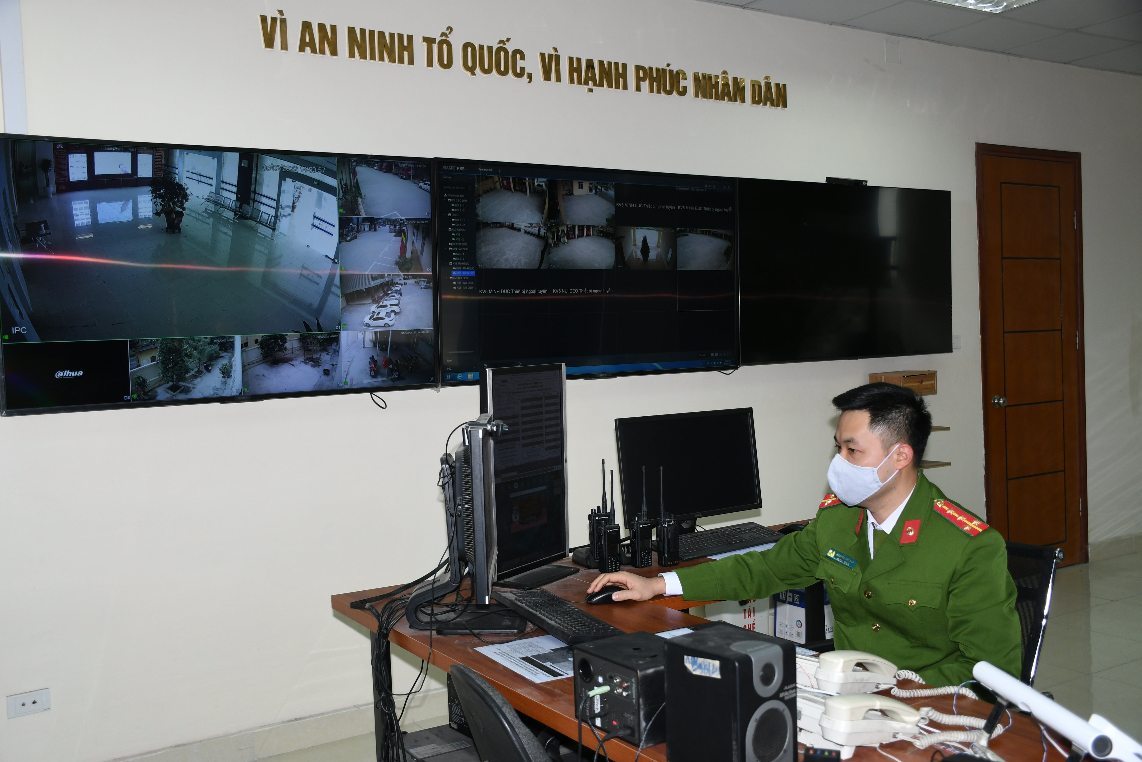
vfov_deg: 38.4
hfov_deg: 55.1
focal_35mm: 34
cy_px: 381
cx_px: 571
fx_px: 1094
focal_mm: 23
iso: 320
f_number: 3.8
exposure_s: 1/250
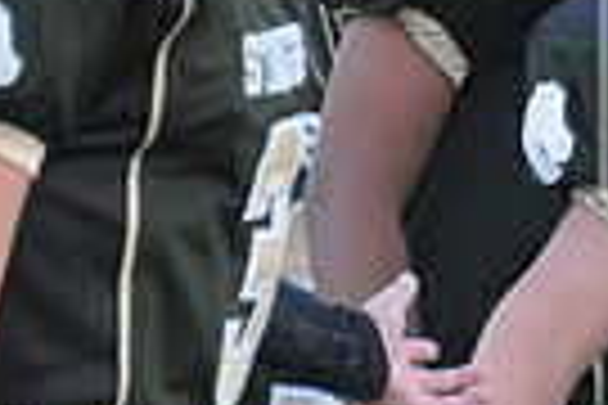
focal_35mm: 2573
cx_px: 1135
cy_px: 115
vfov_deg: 0.5
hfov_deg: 0.8
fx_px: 43452
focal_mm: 400
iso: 1600
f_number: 4
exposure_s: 1/400
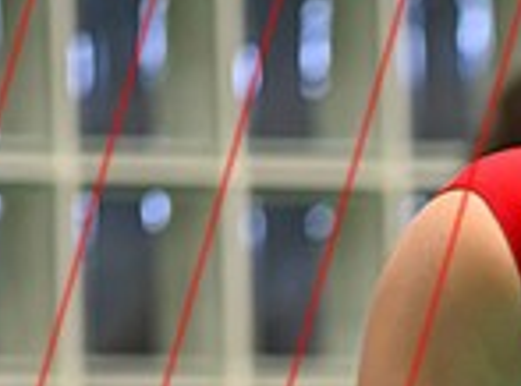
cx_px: 958
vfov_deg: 1.0
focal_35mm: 1474
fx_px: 22095
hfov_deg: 1.3
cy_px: 724
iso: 2000
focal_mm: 300
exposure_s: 1/800
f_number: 2.8
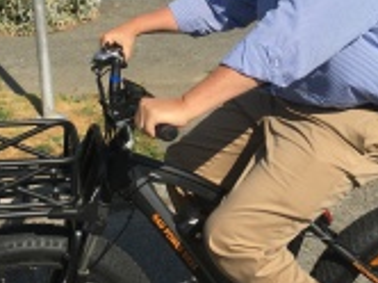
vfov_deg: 22.6
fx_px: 698
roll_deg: -0.9
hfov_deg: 30.3
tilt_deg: -19.7
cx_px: 162
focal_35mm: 64
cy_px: 66
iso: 25
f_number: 2.2
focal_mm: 4.15
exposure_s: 1/1603
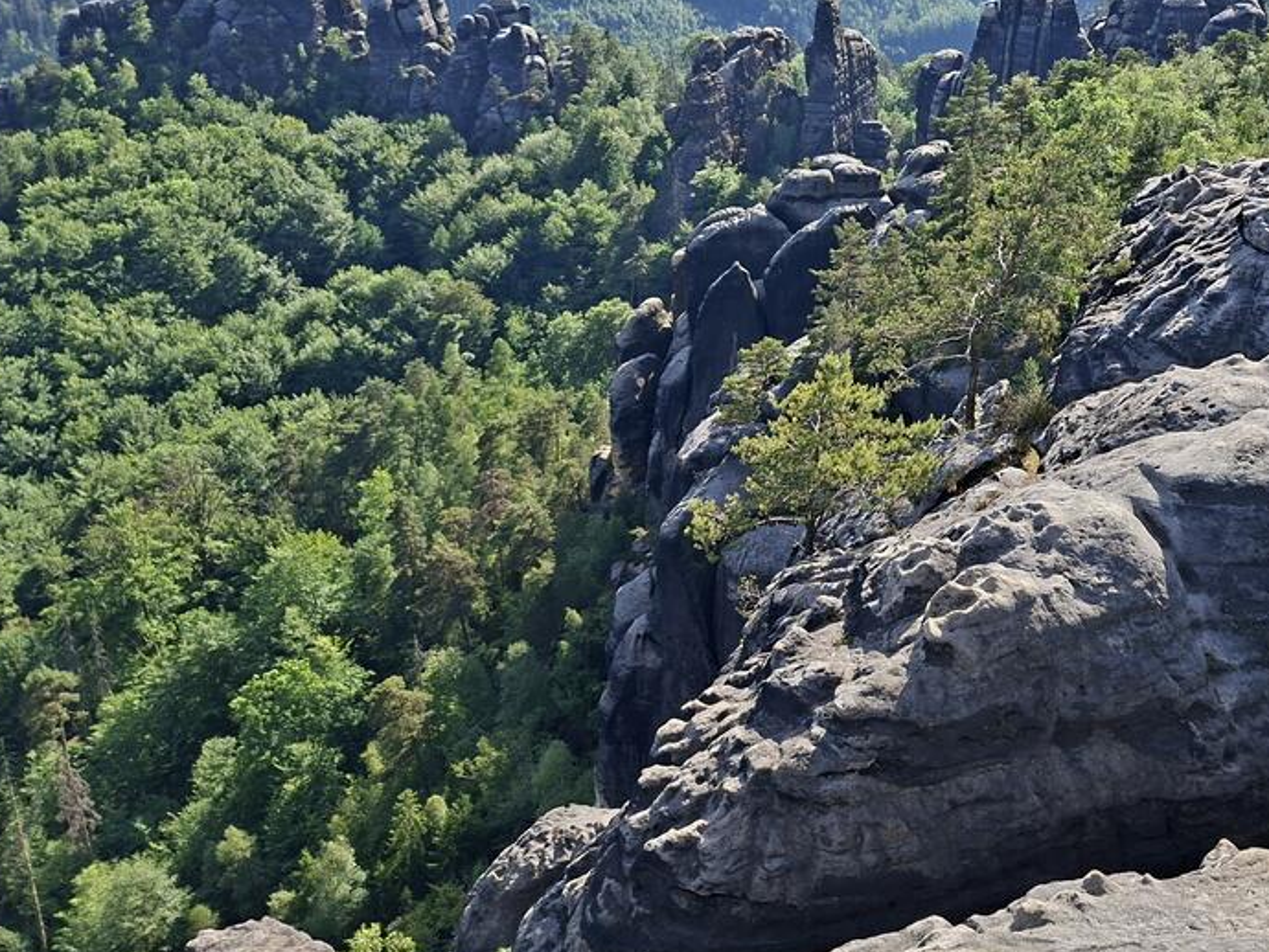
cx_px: 899
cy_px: 235
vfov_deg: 35.2
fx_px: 1467
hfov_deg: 45.7
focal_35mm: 40
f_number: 1.8
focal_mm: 5.54
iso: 50
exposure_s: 1/1515
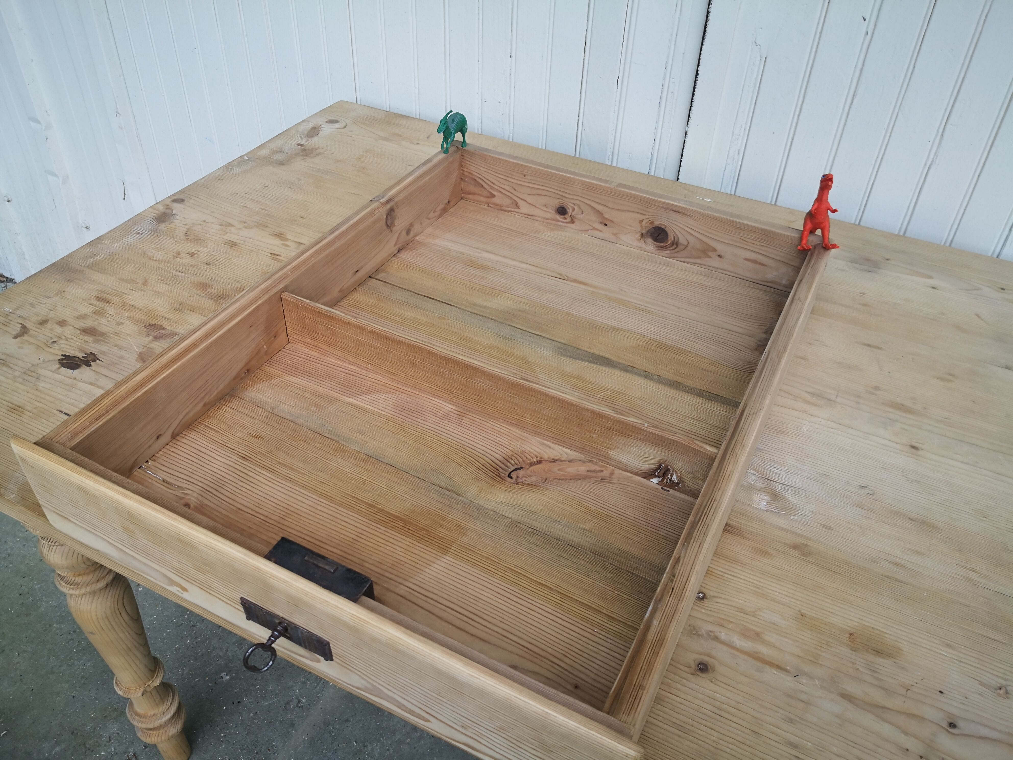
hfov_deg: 65.3
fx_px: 790
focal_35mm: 27
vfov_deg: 51.4
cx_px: 506
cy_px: 380
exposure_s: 1/122
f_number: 1.6
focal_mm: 3.95
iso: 50
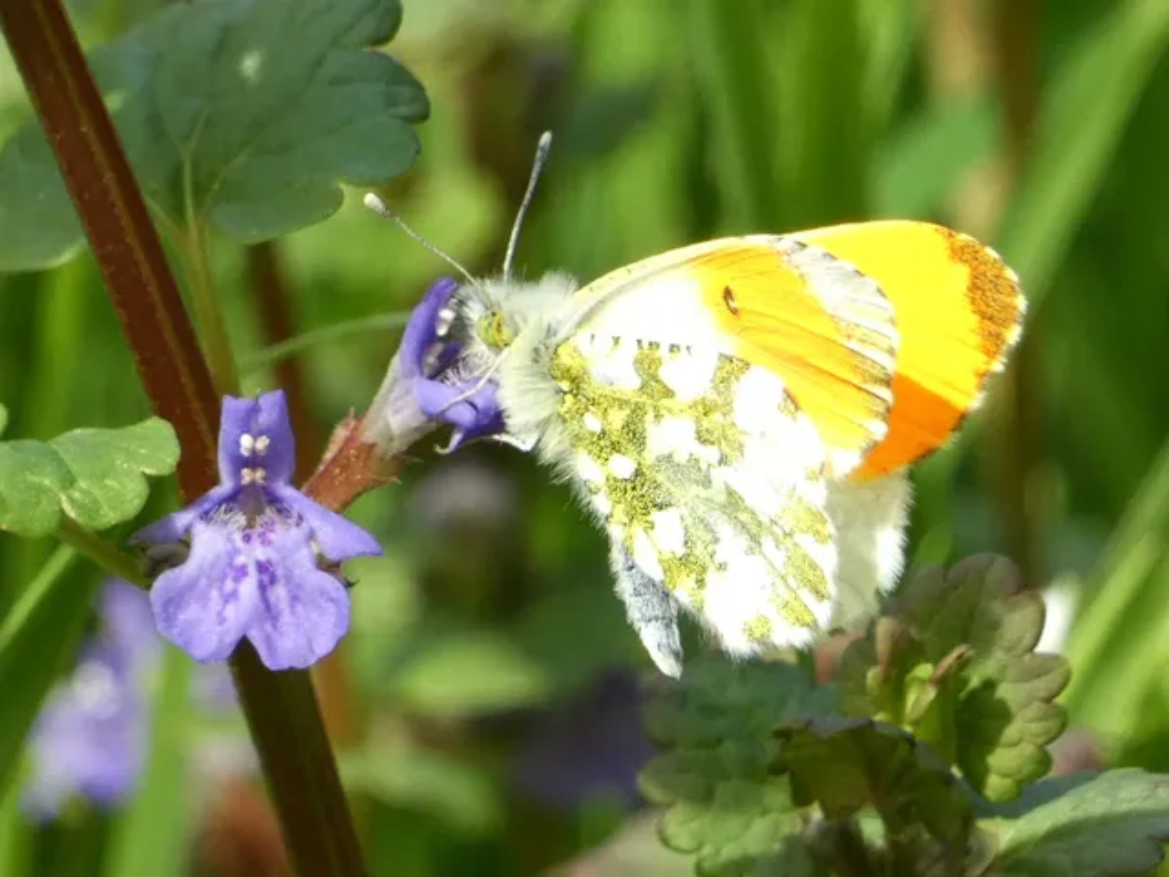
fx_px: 17932
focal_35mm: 531
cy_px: 438
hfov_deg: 3.7
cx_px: 584
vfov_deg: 2.8
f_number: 5.6
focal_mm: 95.2
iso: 200
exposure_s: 1/100
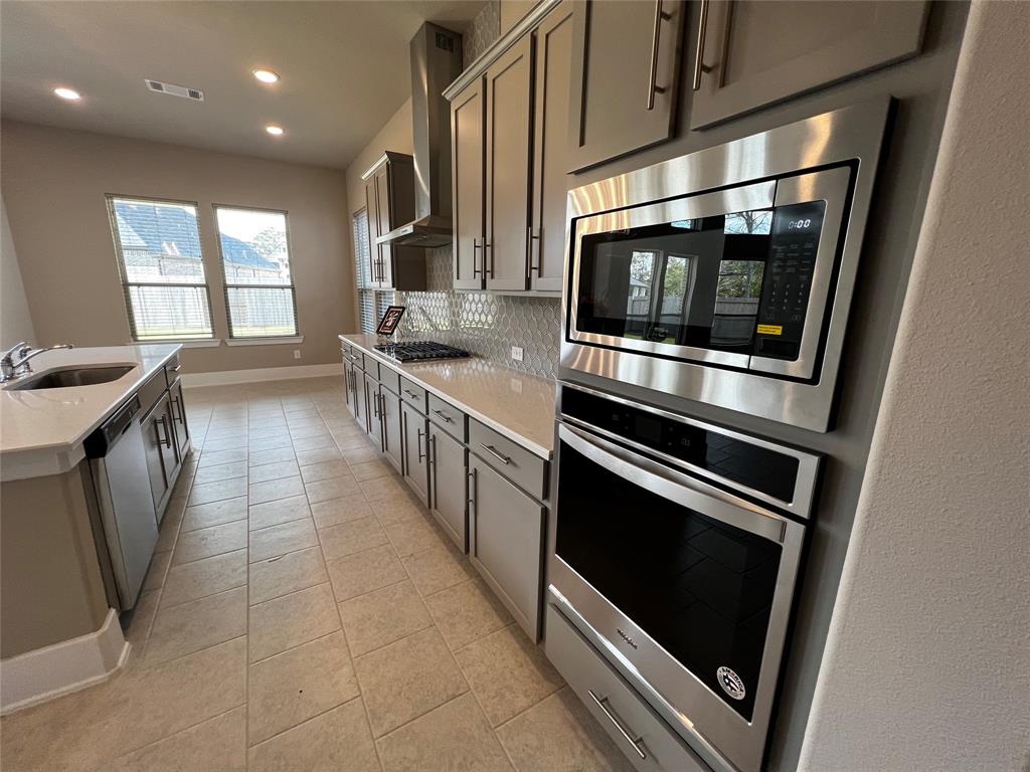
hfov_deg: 106.2
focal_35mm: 13
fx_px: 387
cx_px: 515
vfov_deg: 89.9
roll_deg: -0.9
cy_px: 386
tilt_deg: -12.9
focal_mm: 1.57
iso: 125
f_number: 1.8
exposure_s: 1/120
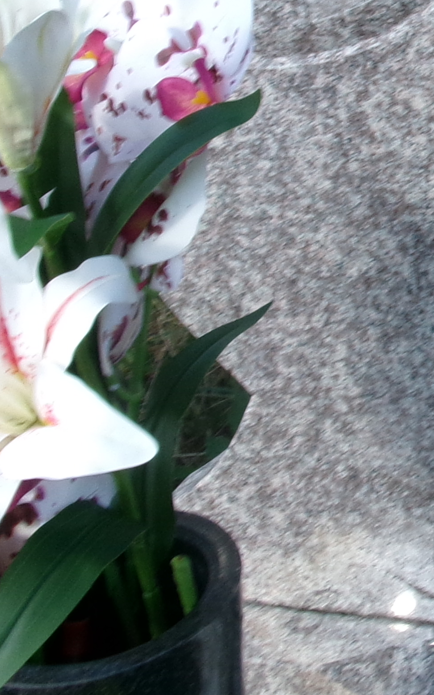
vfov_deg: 23.0
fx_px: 1666
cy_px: 70
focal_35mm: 88
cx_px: 768
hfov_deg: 13.4
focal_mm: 5.1
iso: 100
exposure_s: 1/50
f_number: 10.8
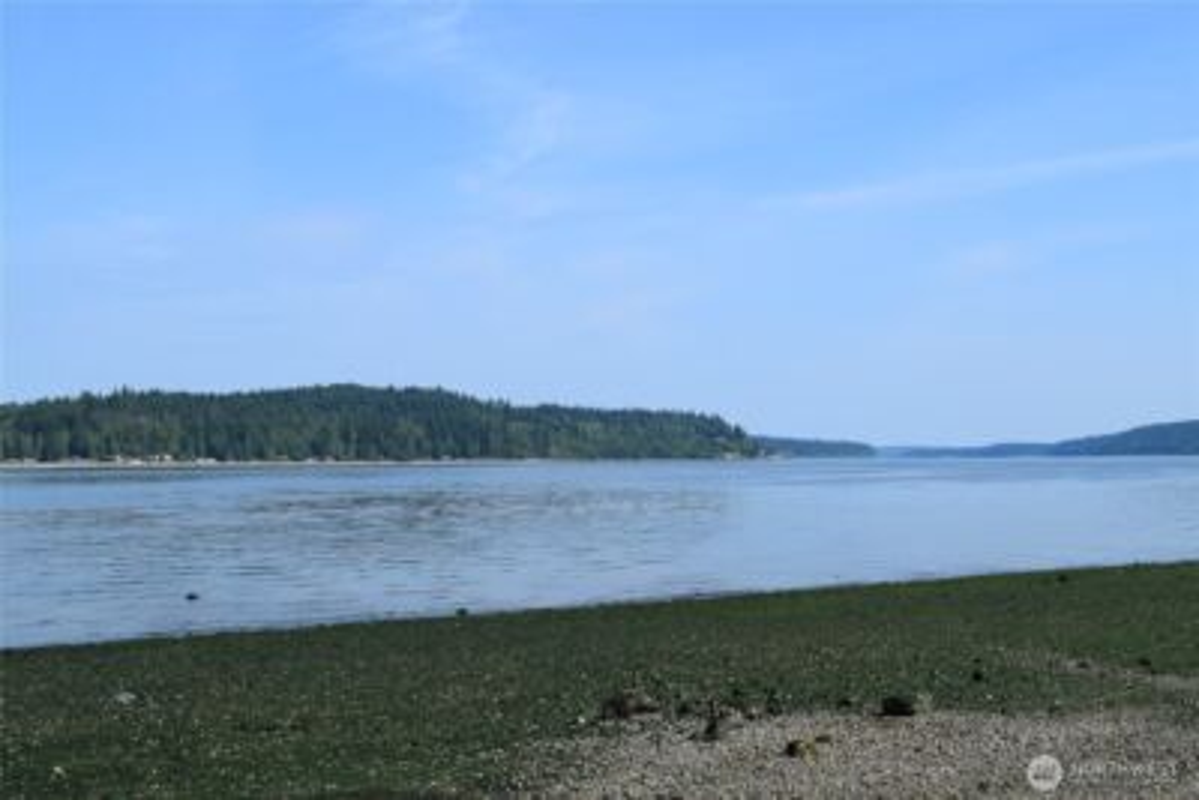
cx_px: 600
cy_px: 400
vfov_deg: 33.0
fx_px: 1349
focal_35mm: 40
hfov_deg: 47.9
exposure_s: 1/400
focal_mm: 27
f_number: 10
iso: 200
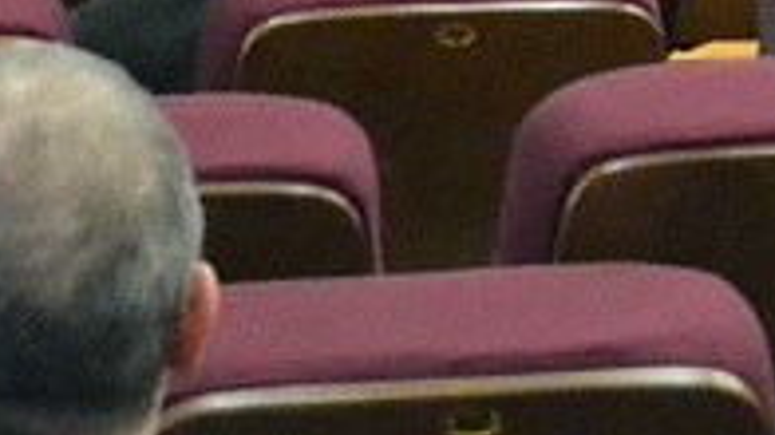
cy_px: -826
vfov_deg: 4.4
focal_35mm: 269
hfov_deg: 7.9
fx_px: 5525
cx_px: 933
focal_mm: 28
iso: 3200
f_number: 4.5
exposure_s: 1/30
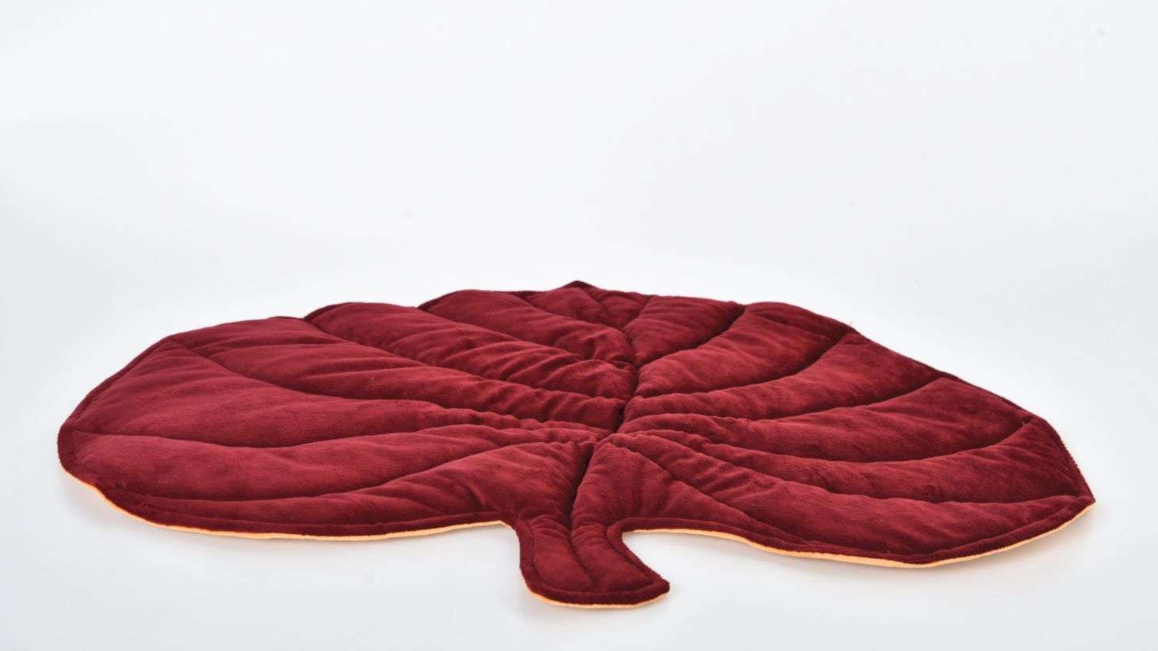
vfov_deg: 18.2
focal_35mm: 66
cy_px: 321
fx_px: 2026
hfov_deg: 31.9
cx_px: 579
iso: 320
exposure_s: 1/125
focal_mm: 62
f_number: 10
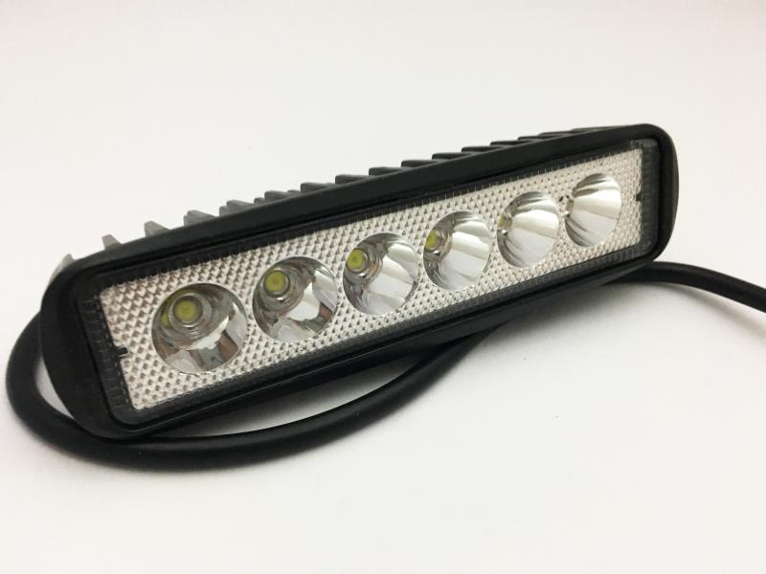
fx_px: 642
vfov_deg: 48.2
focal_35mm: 29
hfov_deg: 61.7
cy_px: 287
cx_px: 383
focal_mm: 4.15
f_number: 2.2
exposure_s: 1/30
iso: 125
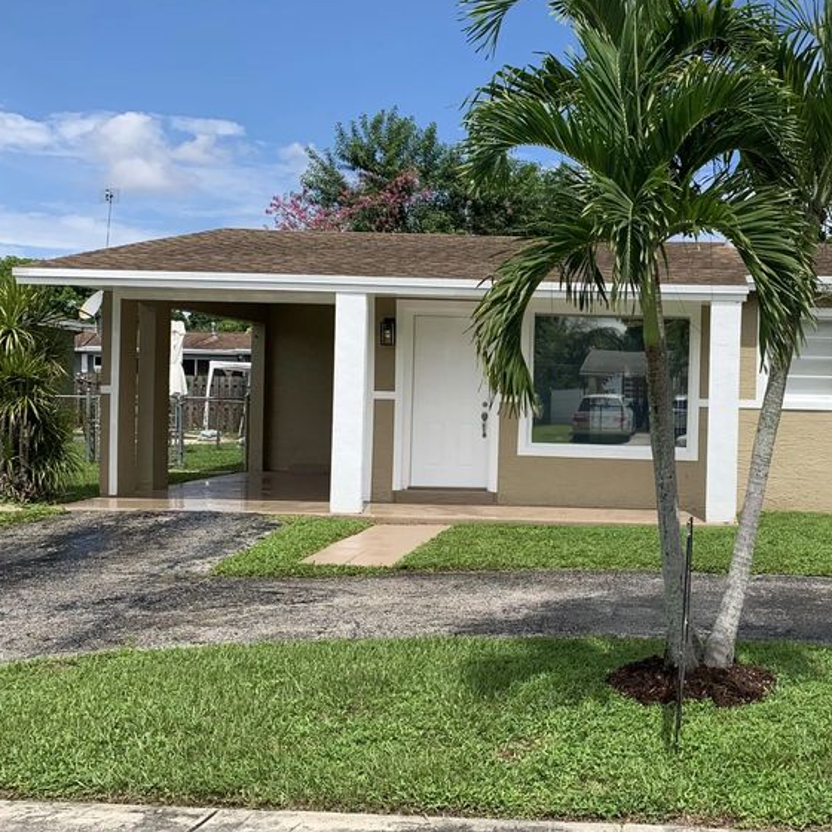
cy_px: 419
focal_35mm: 42
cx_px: 698
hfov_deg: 38.1
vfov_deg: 40.0
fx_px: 1142
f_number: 1.8
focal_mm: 4.25
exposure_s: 1/2755
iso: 25
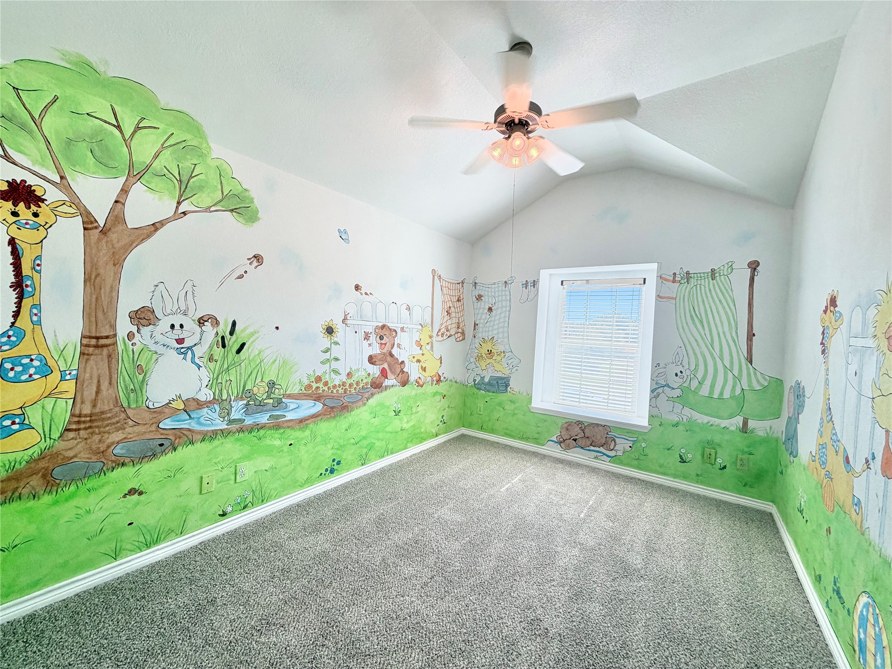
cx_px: 446
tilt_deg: -1.4
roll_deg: -2.3
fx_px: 361
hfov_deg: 102.1
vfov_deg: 85.7
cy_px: 334
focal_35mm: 14
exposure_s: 1/162
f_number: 2.2
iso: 64
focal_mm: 2.22
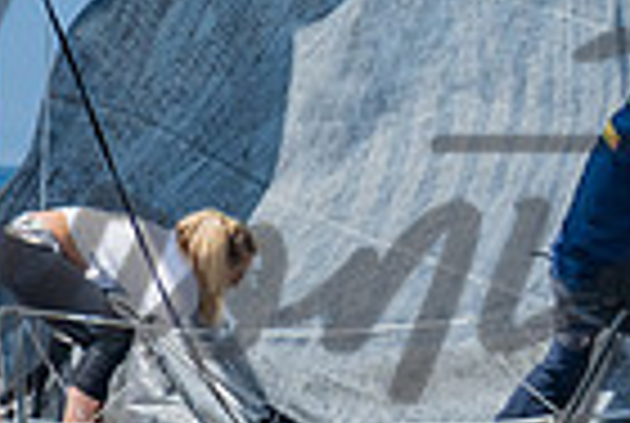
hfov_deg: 1.6
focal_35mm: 1294
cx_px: 888
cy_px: 321
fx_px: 22693
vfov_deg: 1.1
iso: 160
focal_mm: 200
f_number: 6.3
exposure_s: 1/320
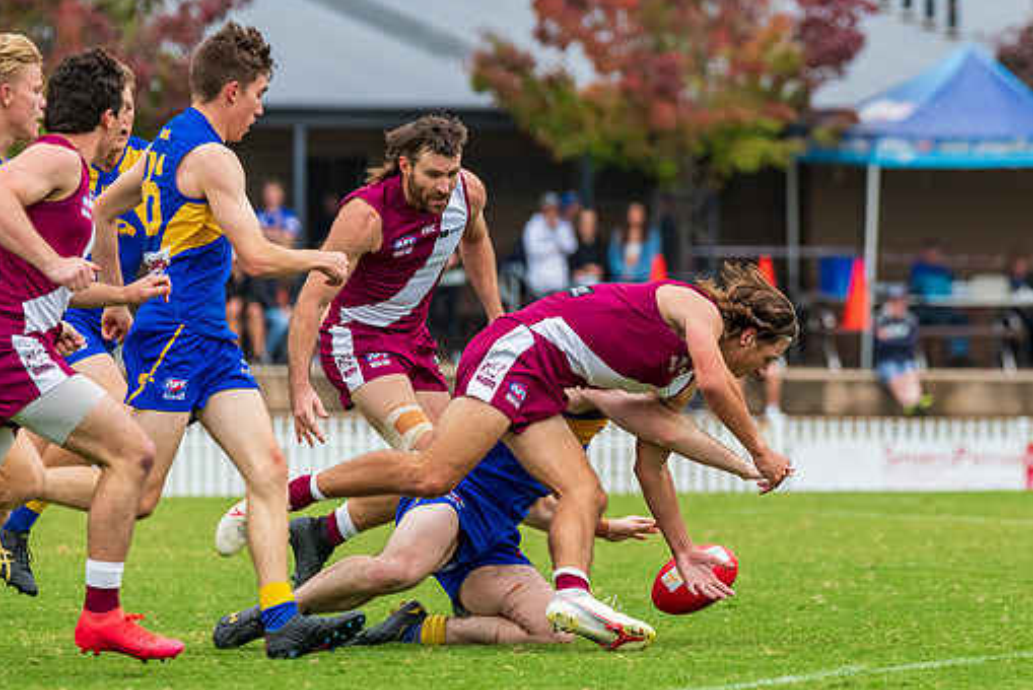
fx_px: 14355
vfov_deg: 2.8
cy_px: 442
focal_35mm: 500
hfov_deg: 4.1
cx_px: 700
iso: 1000
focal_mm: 350
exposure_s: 1/1250
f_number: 9
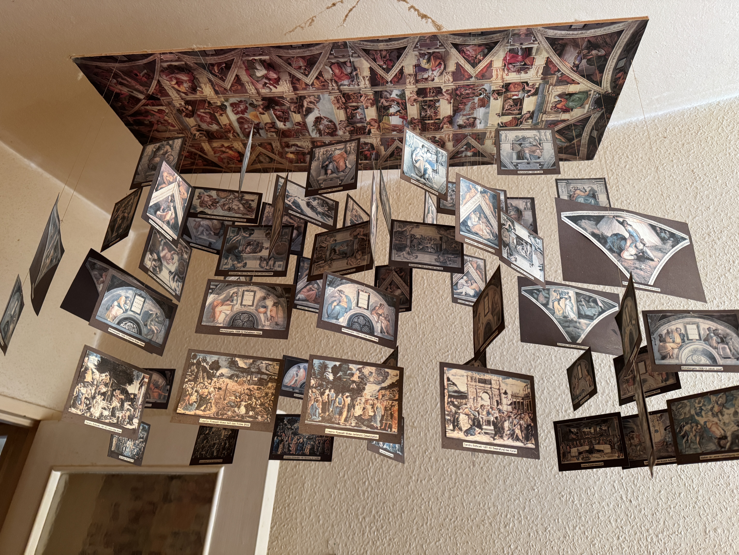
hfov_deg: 71.6
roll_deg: -4.9
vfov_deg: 56.8
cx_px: 370
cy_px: 278
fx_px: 512
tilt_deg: +27.9
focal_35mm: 24
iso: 320
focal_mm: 6.76
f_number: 1.78
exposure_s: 1/60
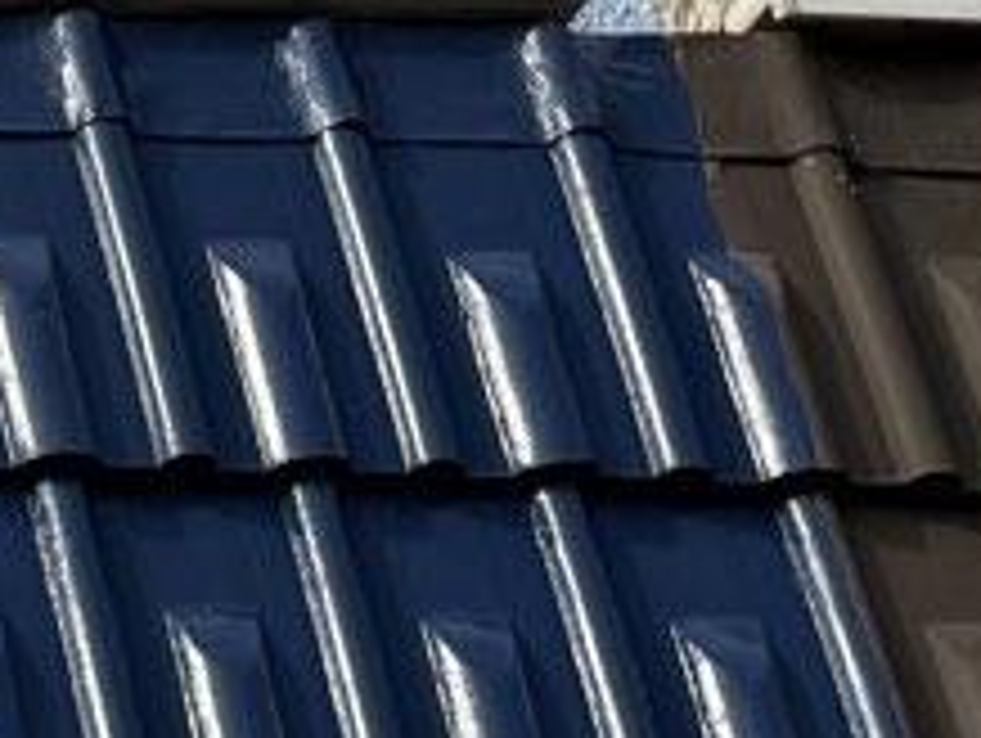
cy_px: 626
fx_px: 4369
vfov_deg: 9.6
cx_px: -1634
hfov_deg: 10.4
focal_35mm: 154
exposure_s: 1/5714
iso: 80
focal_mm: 6.76
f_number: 1.78
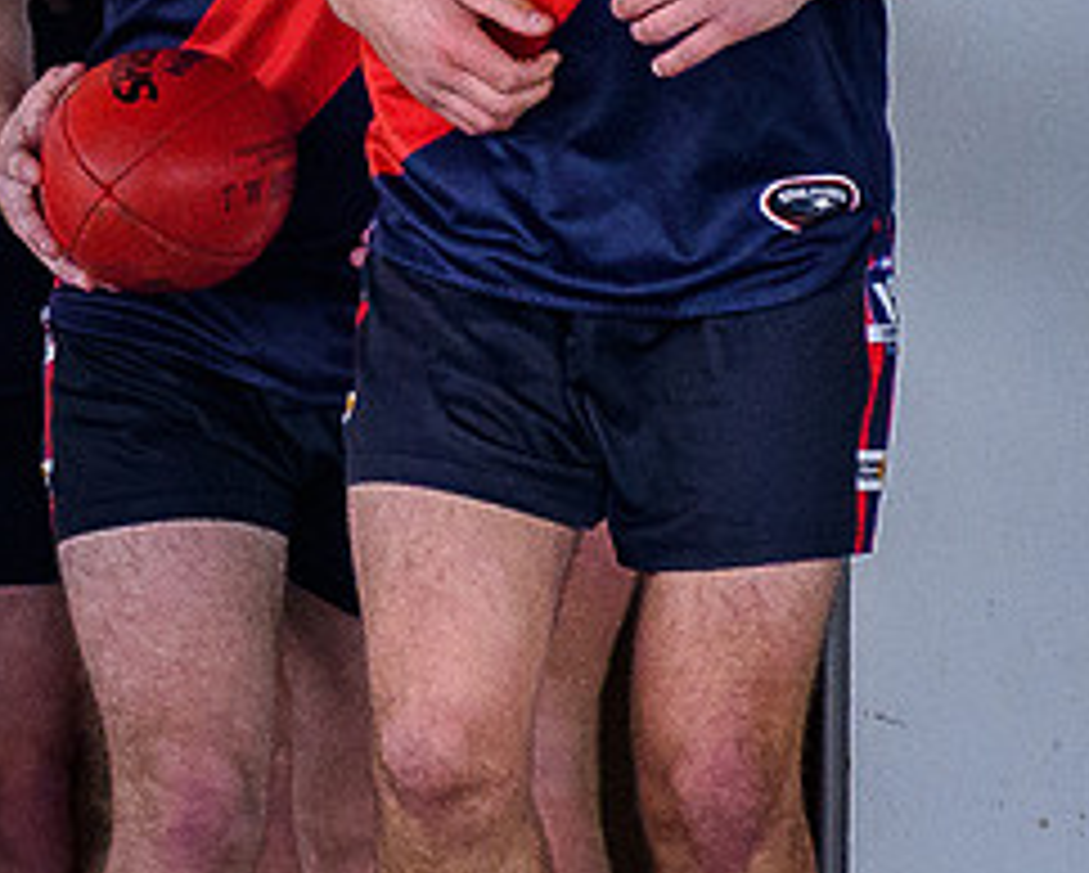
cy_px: 141
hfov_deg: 1.2
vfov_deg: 0.9
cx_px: -167
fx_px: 54029
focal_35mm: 1675
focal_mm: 200
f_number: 2.8
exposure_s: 1/1600
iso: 900
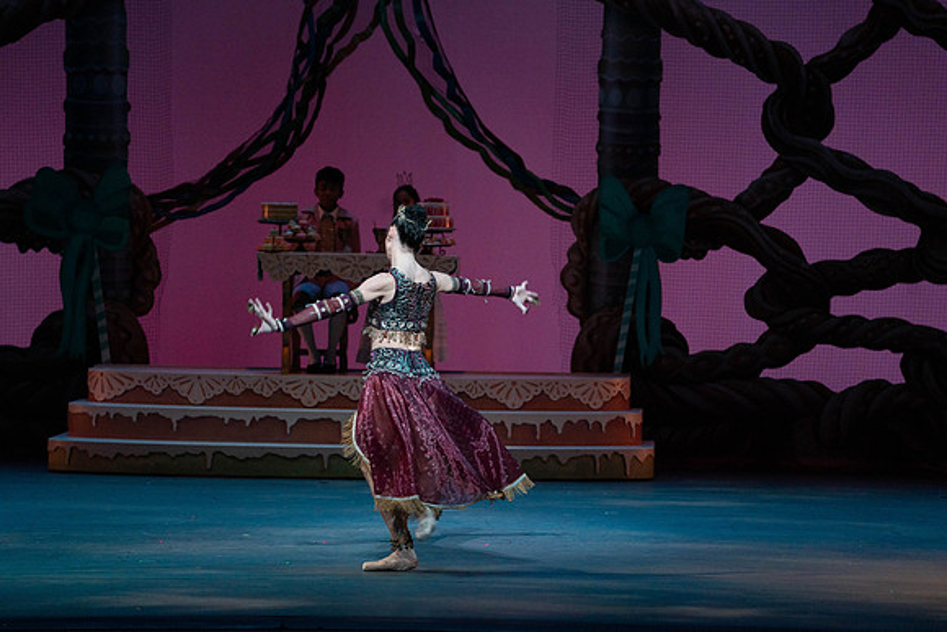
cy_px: 316
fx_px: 5262
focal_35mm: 200
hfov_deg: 10.3
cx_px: 474
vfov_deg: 6.9
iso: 3200
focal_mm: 200
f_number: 5.6
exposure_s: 1/320
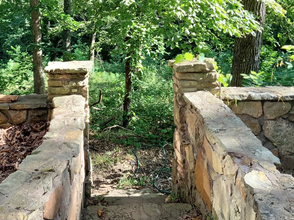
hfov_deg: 44.5
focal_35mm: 42
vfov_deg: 34.0
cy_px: 73
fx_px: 357
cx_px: 116
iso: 16
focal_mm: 3
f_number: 1.8
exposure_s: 1/158
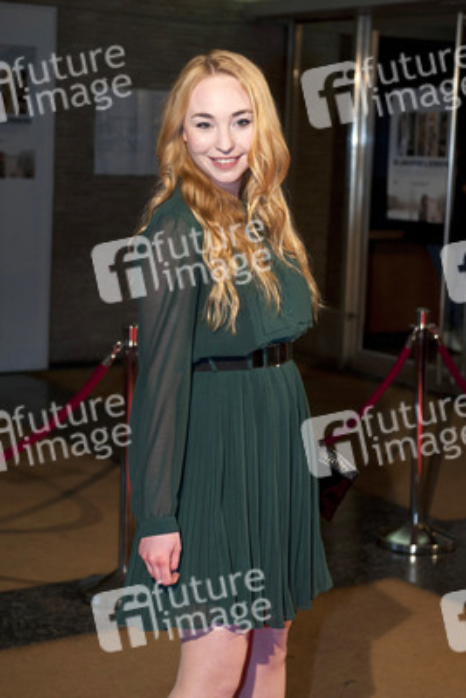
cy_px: 349
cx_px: 233
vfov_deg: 32.4
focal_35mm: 62
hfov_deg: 21.9
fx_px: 1203
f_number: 5
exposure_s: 1/200
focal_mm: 62
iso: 1600
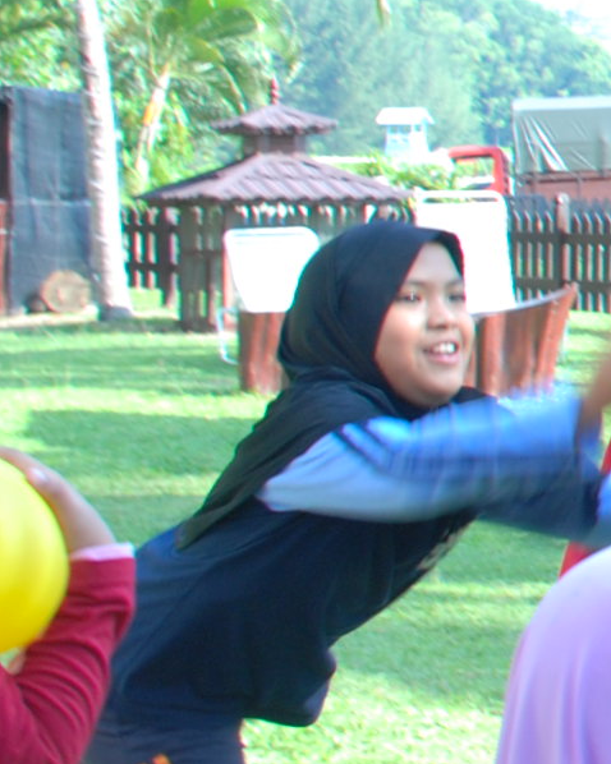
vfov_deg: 15.4
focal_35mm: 123
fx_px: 2782
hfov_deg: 9.7
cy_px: 40
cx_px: 1809
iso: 200
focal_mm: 18
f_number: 6.3
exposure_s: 1/60
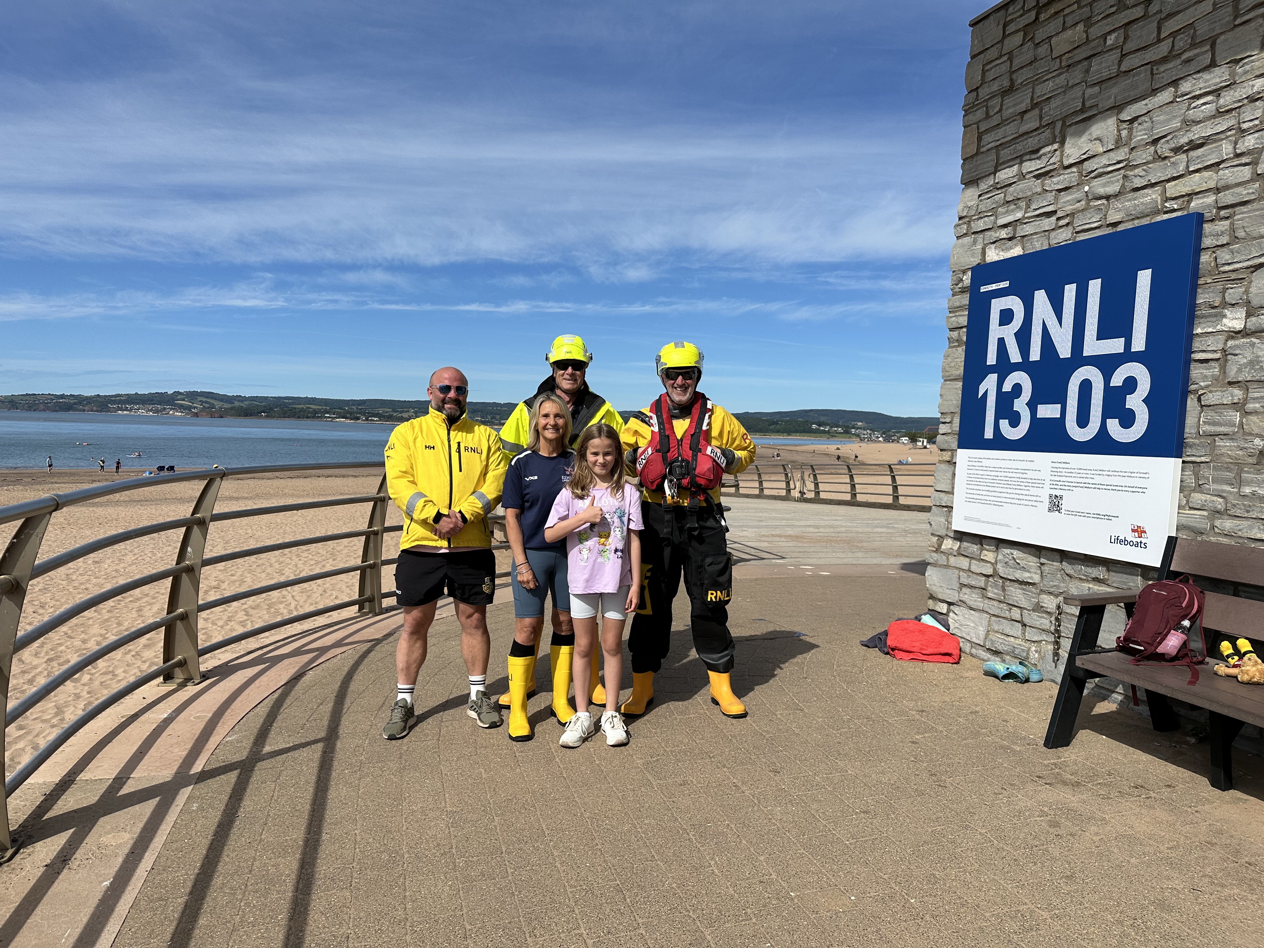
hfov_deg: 71.6
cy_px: 474
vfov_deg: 56.8
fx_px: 876
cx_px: 632
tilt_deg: -3.5
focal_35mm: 24
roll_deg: -1.7
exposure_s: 1/8197
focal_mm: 6.86
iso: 80
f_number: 1.78
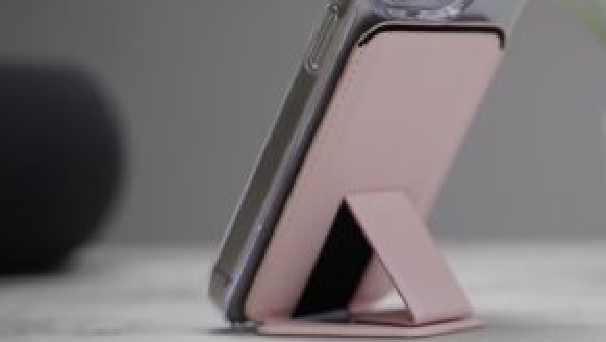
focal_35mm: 108
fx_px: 1736
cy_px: 99
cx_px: 375
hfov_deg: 19.8
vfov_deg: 11.2
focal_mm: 75
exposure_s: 1/80
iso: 500
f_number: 4
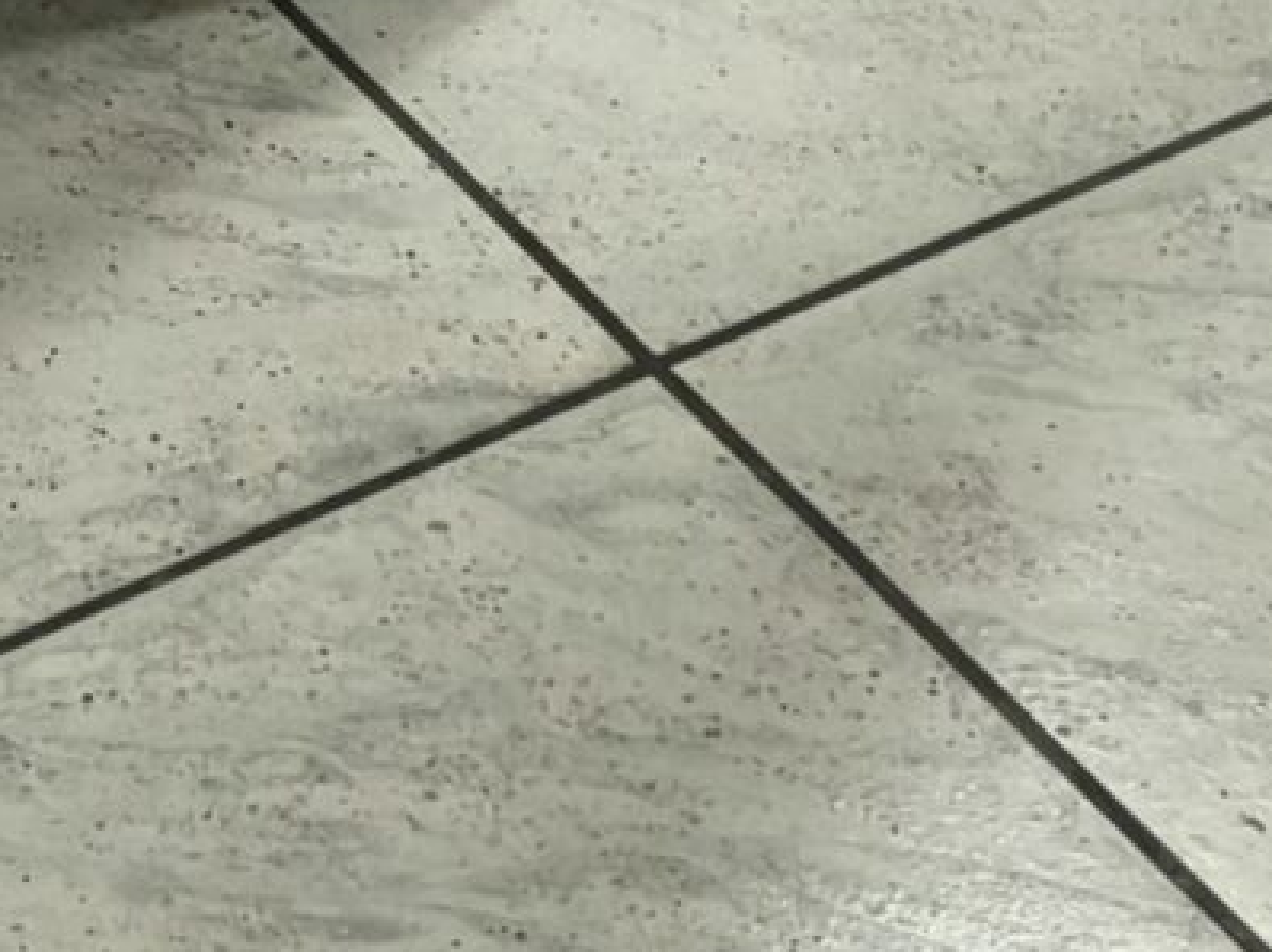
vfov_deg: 8.6
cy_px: -1776
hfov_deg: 13.0
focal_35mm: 148
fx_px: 5435
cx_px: -214
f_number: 1.7
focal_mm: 5.35
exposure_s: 1/33.3
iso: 640
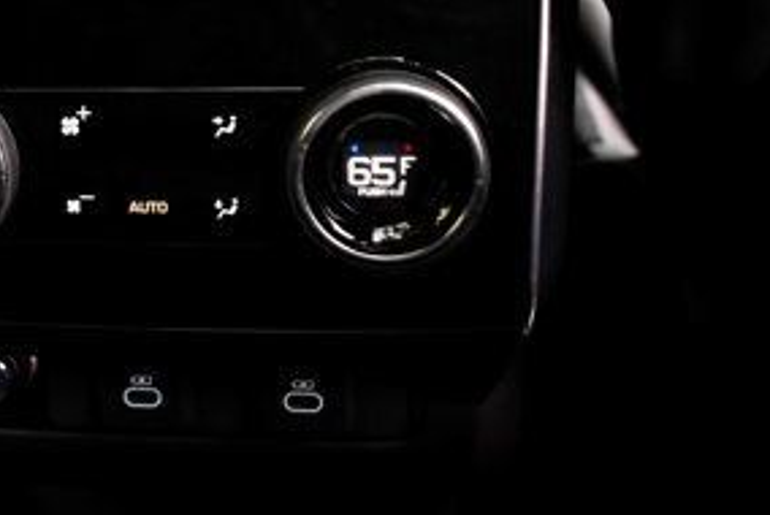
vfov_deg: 24.4
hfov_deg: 34.8
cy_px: 56
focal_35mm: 54
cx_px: 81
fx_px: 1156
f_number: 2.8
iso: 500
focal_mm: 24
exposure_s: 1/200
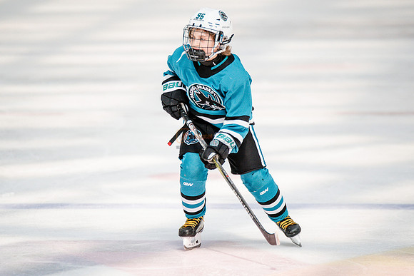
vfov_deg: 3.6
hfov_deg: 5.4
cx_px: 188
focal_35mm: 383
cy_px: 116
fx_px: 4409
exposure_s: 1/4000
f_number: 3.2
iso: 1250
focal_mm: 300
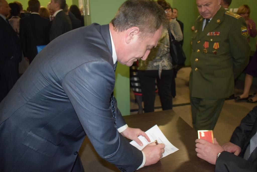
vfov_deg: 43.6
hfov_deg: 61.9
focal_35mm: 30
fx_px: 214
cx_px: 128
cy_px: 86
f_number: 3.5
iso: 2200
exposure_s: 1/60
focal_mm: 20
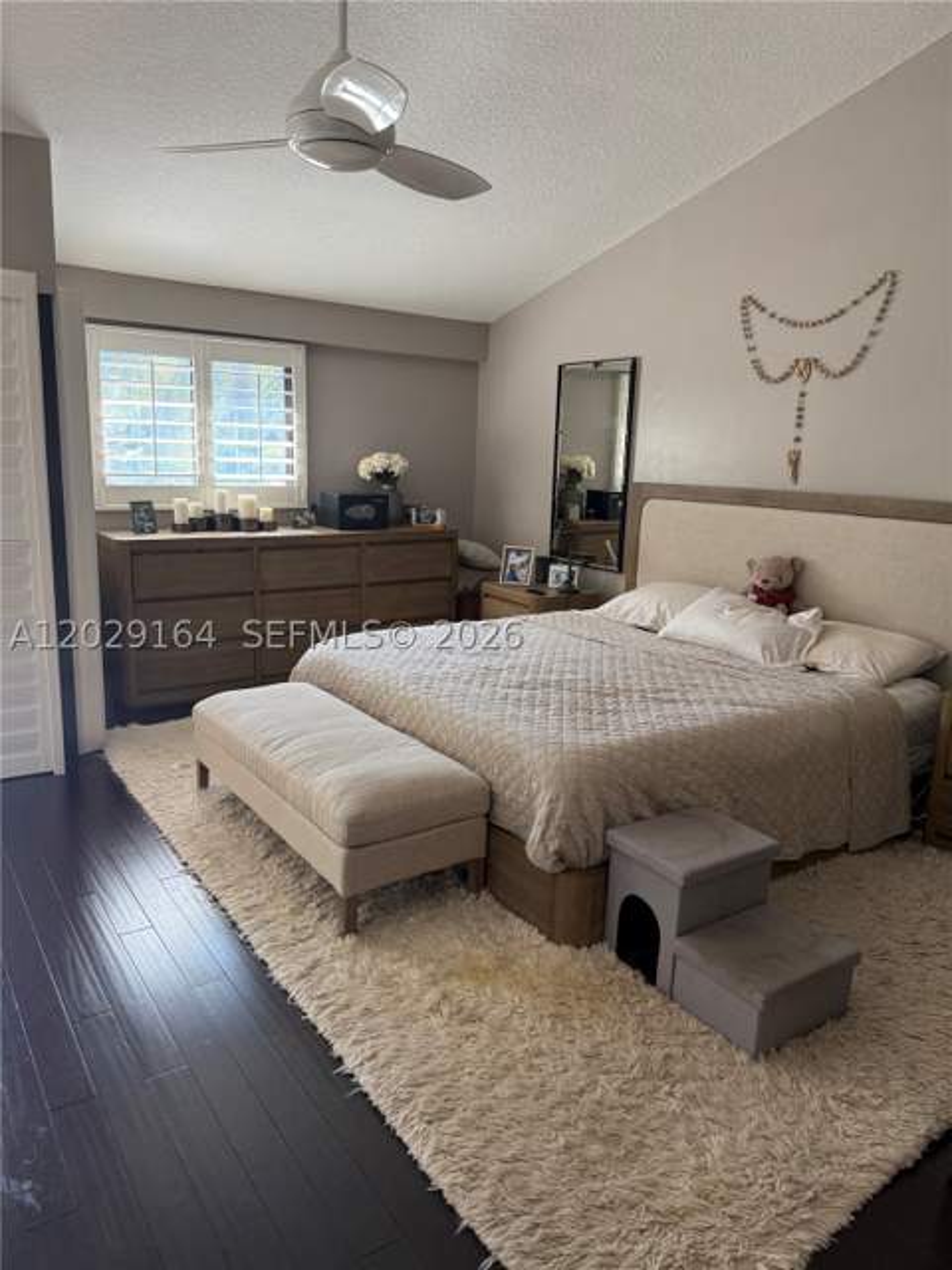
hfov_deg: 56.8
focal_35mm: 24
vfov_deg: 71.6
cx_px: 476
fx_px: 880
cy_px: 635
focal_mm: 6.76
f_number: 1.78
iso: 125
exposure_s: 1/152
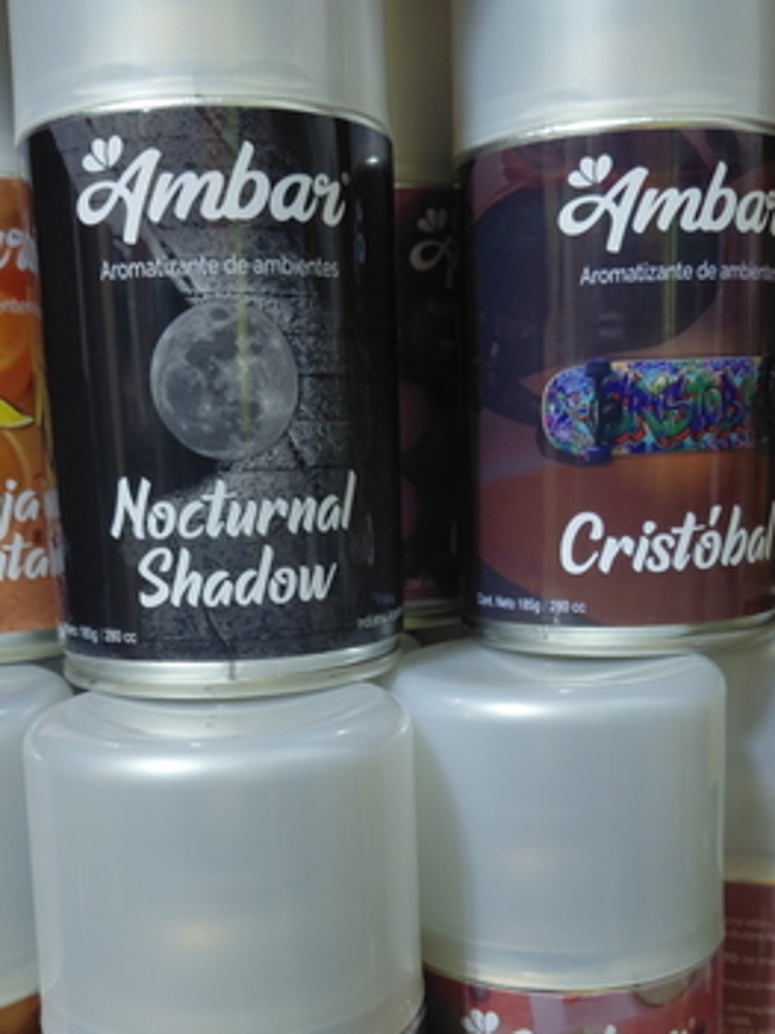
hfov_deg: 37.6
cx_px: 324
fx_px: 1135
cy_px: 700
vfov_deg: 48.1
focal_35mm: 38
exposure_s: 1/33.4
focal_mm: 4.69
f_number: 1.8
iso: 320
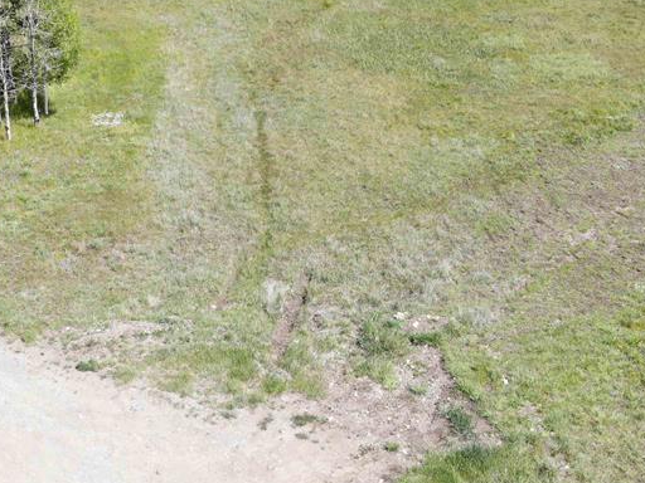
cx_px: 307
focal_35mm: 48
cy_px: 129
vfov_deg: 29.8
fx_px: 894
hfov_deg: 39.6
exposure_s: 1/498
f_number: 2.8
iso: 100
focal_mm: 4.5
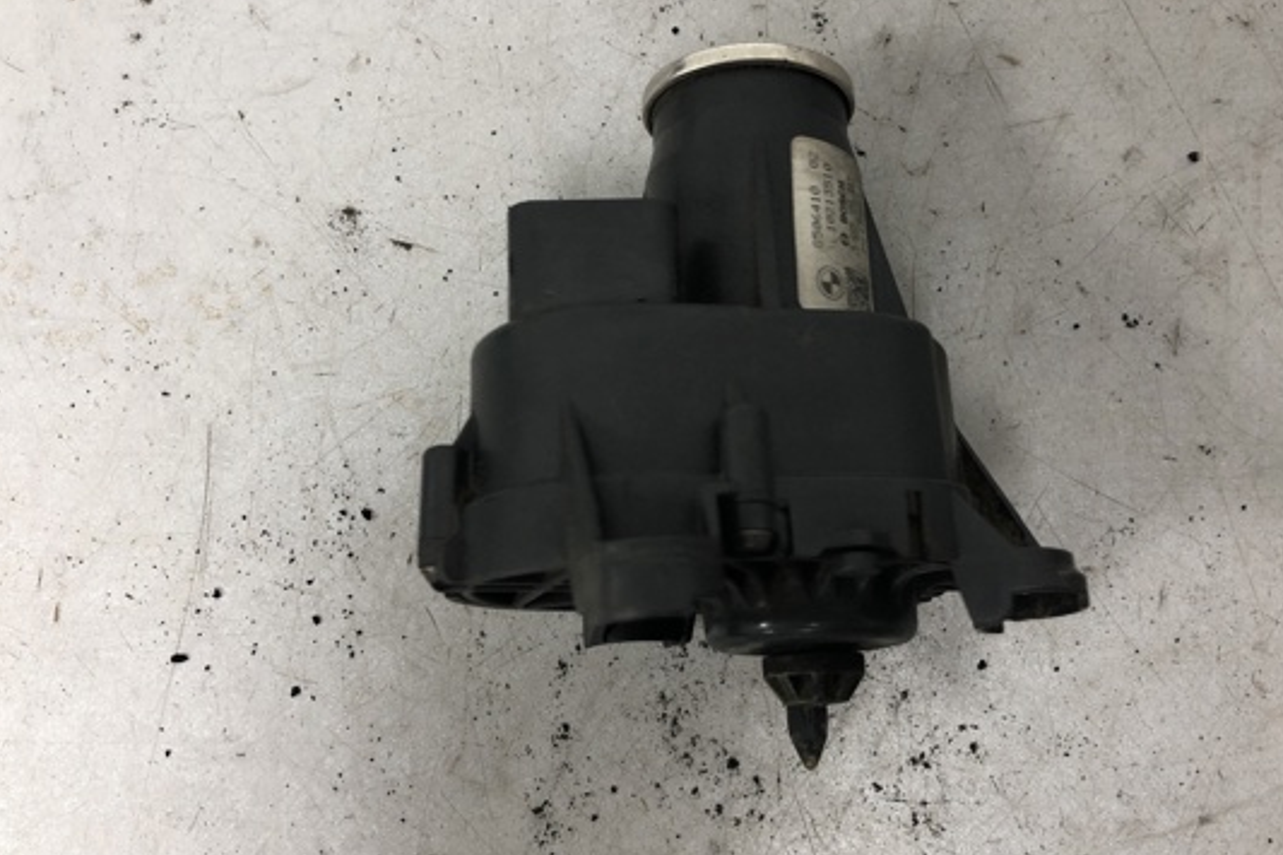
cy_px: 373
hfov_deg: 54.3
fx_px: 1247
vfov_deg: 37.8
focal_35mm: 35
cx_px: 715
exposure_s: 1/20
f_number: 1.8
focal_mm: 4
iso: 40
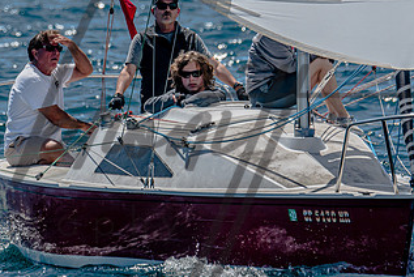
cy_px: 126
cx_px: 121
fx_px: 10106
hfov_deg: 2.3
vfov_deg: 1.6
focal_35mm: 878
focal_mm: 310
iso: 200
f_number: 5.6
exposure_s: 1/2000
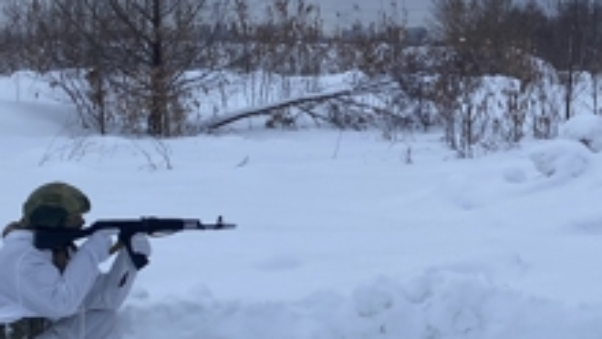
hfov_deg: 22.9
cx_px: 707
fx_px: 1373
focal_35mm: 86
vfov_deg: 14.1
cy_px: 128
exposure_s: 1/296
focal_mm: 4.25
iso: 32
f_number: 1.8
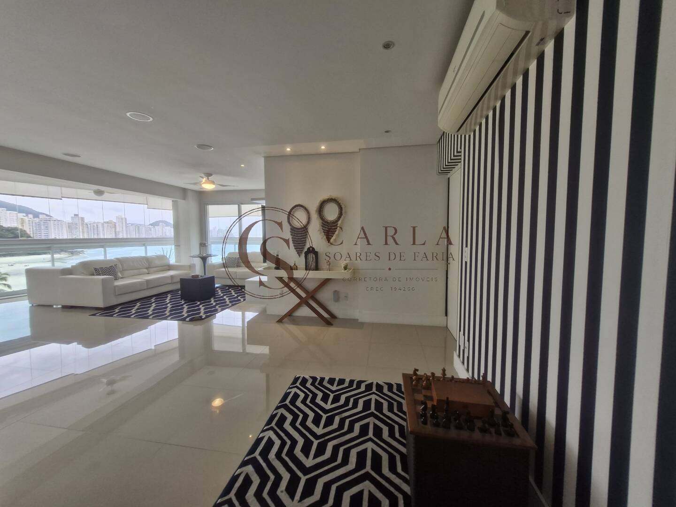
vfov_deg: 89.9
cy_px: 254
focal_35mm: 13
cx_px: 338
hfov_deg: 106.2
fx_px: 254
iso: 50
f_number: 2.2
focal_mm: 1.74
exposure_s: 1/120
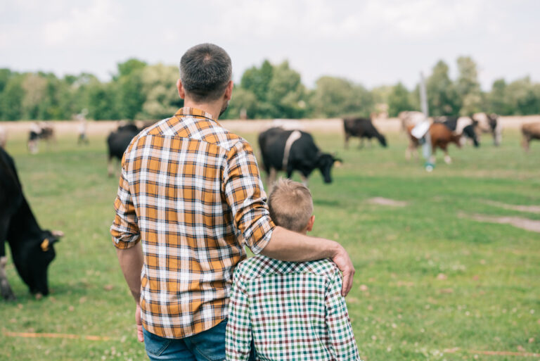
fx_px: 1471
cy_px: 180
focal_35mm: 98
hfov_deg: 20.8
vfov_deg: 14.0
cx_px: 270
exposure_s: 1/500
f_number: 4.5
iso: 125
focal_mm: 98
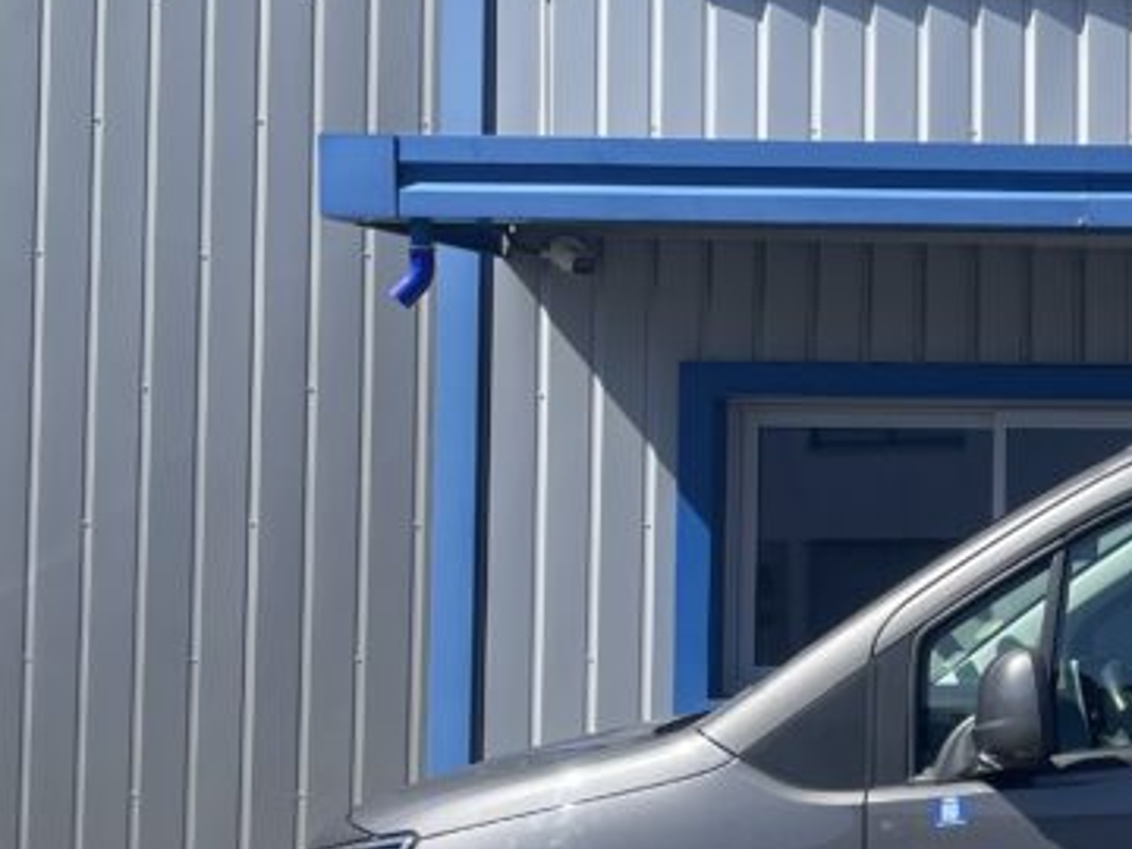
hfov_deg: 23.1
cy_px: 563
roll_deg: -0.2
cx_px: 1506
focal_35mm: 74
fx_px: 2420
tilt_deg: +2.7
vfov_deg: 19.8
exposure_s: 1/1949
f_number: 1.6
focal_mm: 4.2
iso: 32
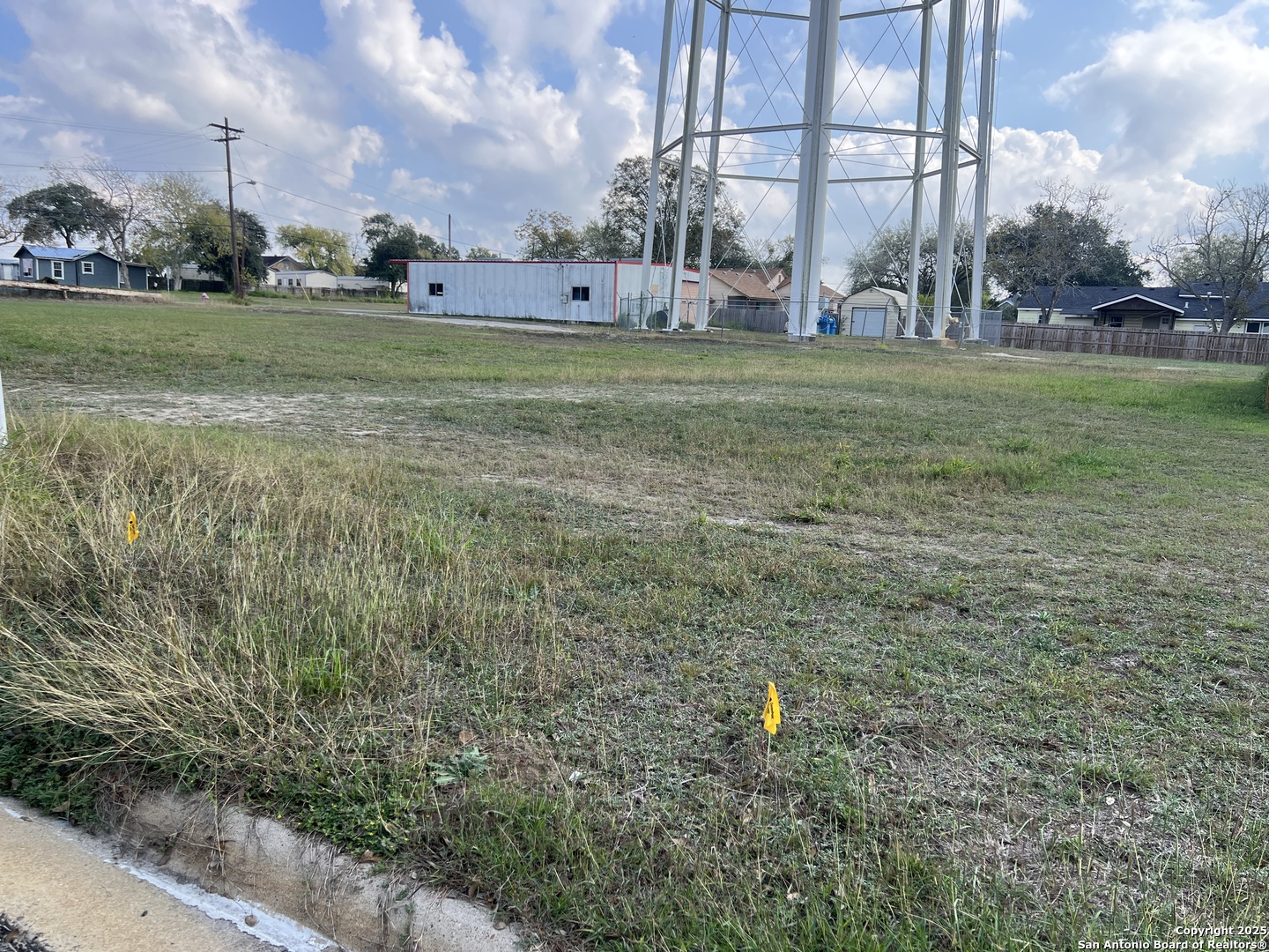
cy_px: 476
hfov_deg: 67.3
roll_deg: -2.4
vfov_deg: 53.1
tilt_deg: -10.7
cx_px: 634
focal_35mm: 26
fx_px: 953
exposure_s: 1/1779
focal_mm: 5.7
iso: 50
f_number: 1.5
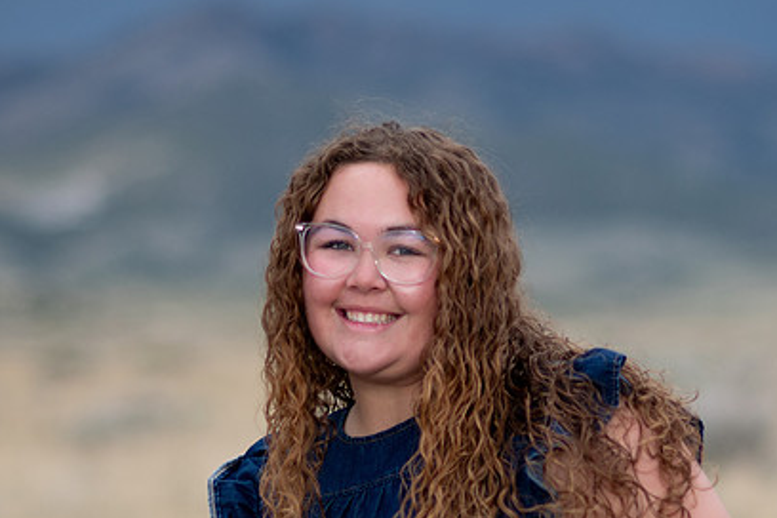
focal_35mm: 204
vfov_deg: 6.7
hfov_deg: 10.1
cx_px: 496
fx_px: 4403
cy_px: 346
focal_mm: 85
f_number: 1.8
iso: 200
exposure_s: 1/1600
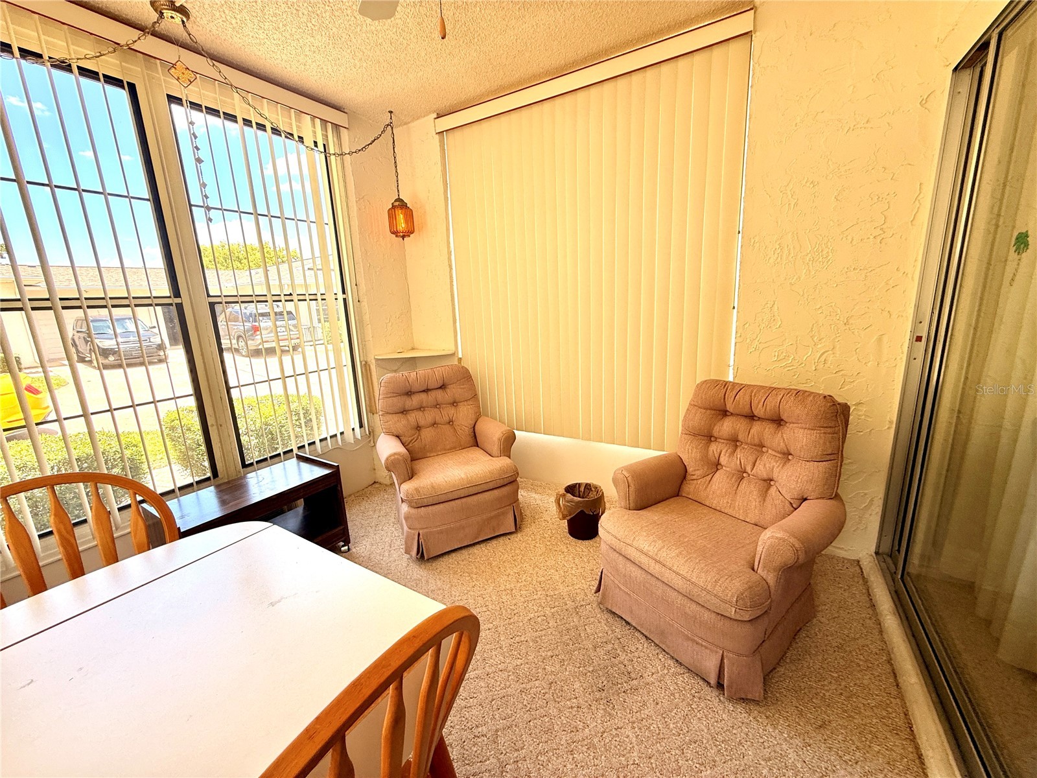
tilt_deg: -9.4
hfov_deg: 102.1
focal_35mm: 14
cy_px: 389
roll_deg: +1.1
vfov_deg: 85.7
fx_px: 419
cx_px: 518
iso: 64
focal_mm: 2.22
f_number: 2.2
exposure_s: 1/143
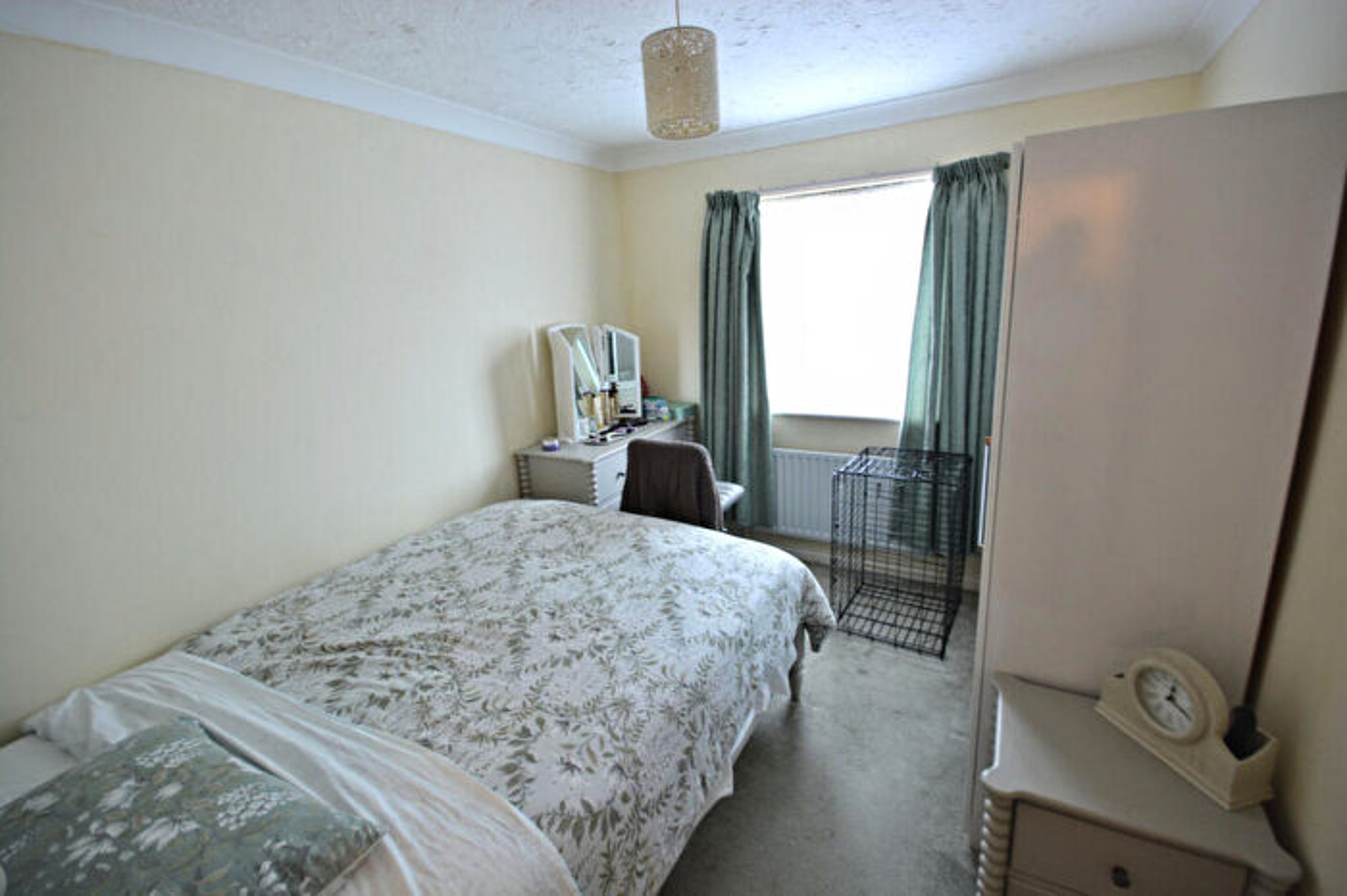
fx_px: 561
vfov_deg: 77.3
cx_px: 674
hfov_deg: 100.4
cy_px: 448
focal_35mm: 15
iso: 400
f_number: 8
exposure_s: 1/13
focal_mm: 10
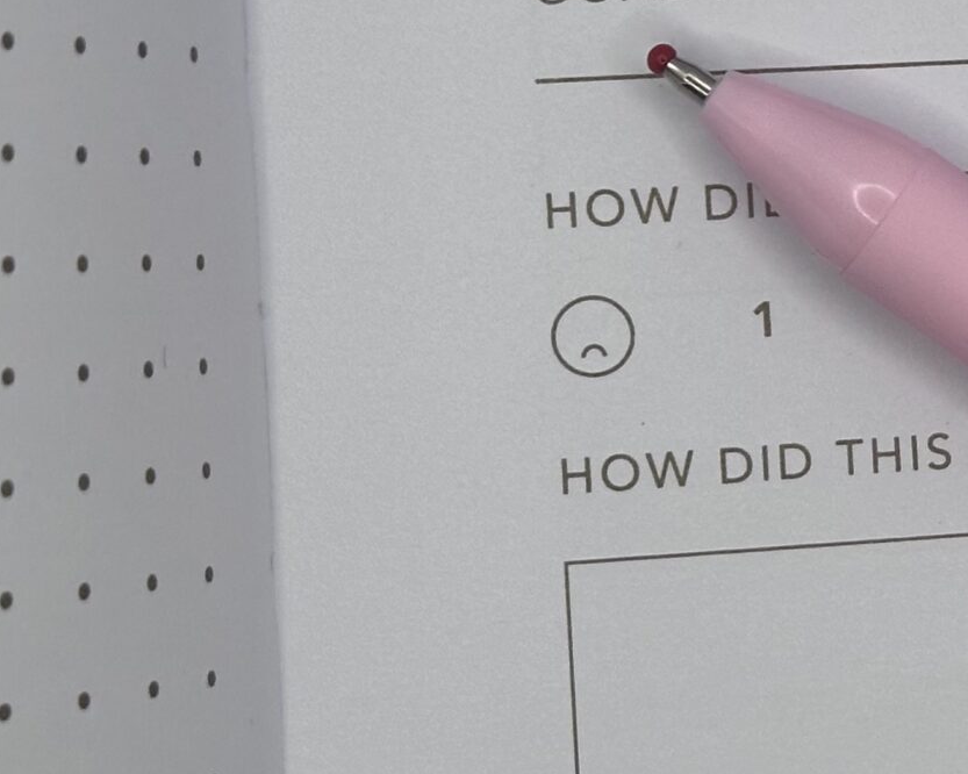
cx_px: 1293
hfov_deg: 12.9
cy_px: 255
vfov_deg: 10.7
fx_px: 4124
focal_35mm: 144
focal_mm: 6.86
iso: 64
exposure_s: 1/729
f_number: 1.78
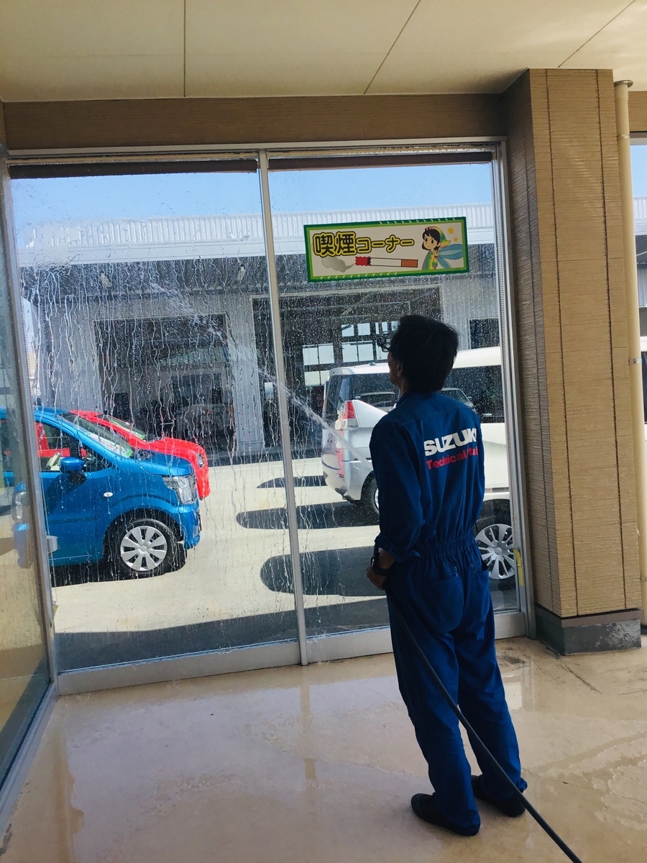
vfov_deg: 58.4
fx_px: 773
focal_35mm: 31
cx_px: 324
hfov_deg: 45.4
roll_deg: +5.3
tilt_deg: -3.9
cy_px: 432
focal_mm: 3.3
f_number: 2.4
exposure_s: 1/769
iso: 25
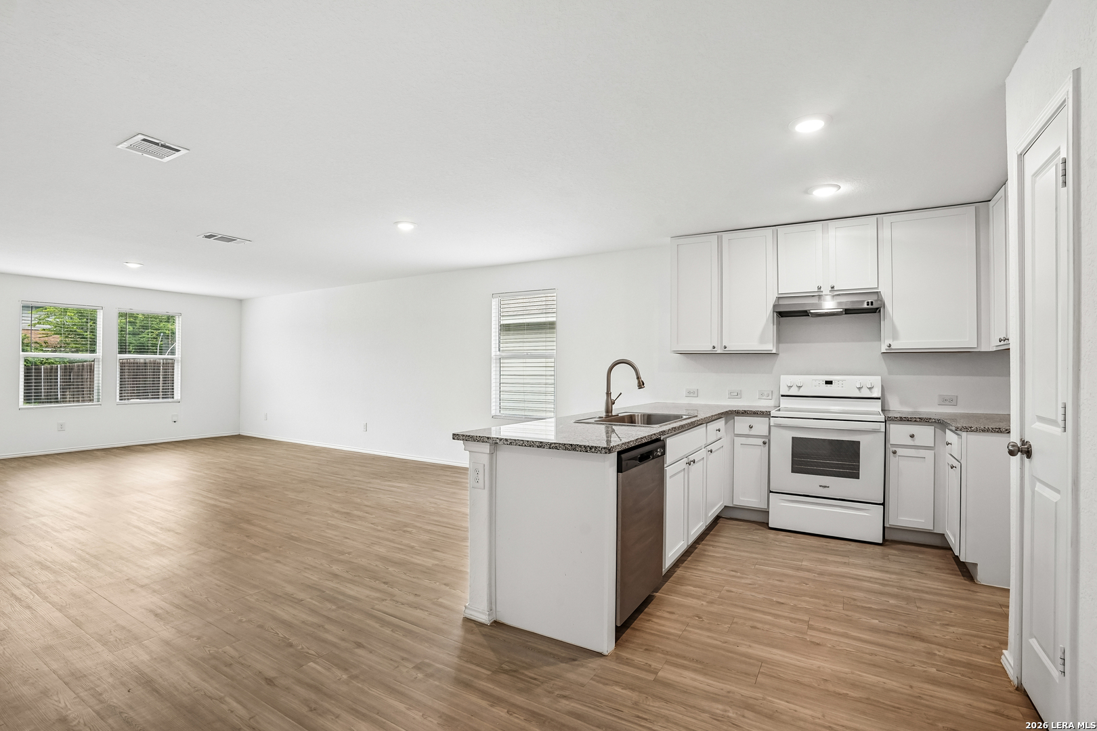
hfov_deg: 96.7
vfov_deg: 73.7
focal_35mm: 16
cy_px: 366
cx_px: 548
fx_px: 488
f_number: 8
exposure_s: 1/30
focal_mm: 16
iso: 400
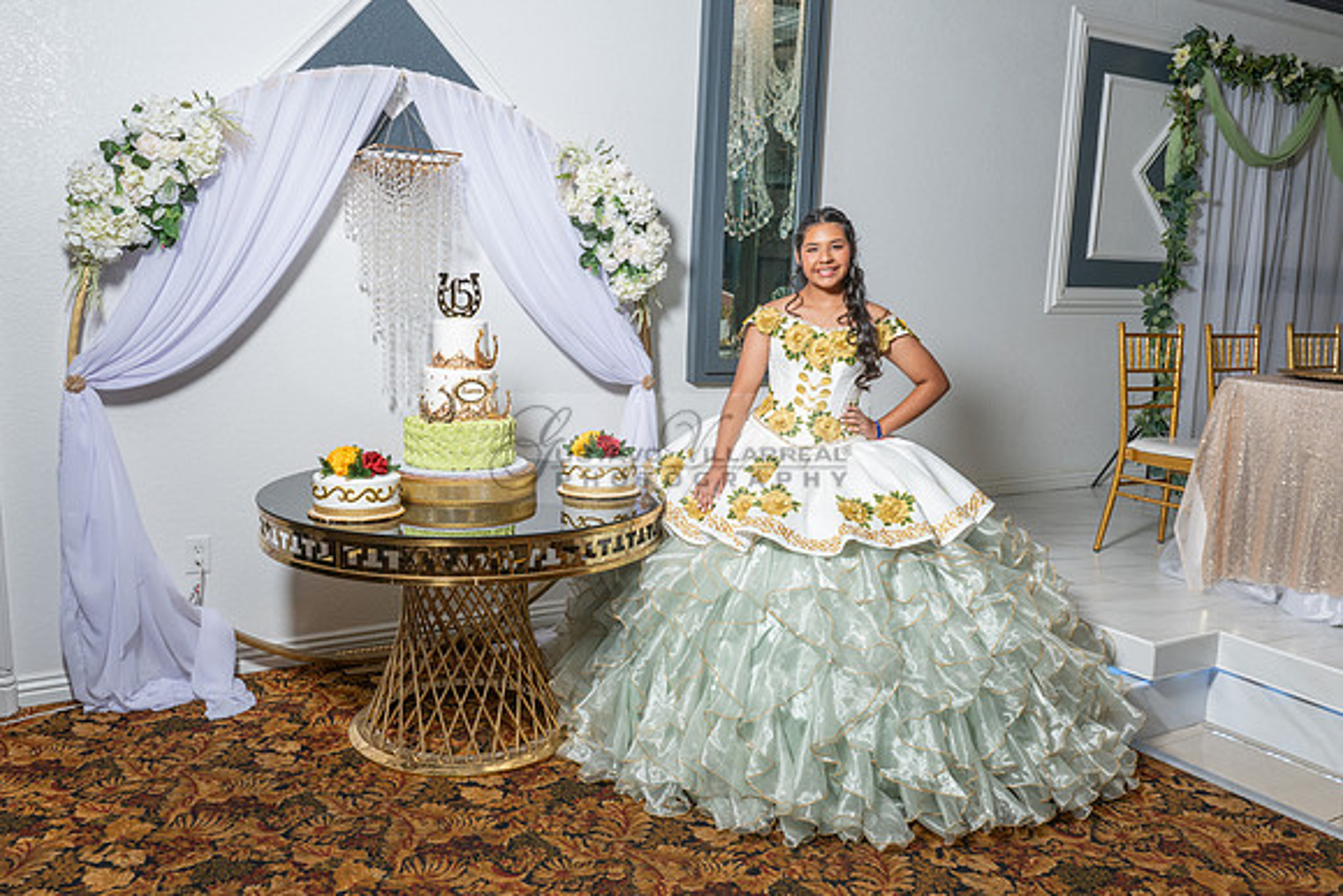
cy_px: 462
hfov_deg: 64.3
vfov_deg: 45.6
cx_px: 601
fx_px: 1066
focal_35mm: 29
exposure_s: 1/160
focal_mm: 24
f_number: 9
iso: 200
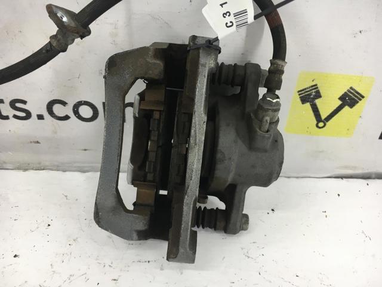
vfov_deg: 48.2
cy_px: 144
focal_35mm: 29
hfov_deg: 61.7
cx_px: 191
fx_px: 320
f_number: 2.2
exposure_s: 1/33
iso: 32
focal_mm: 4.15
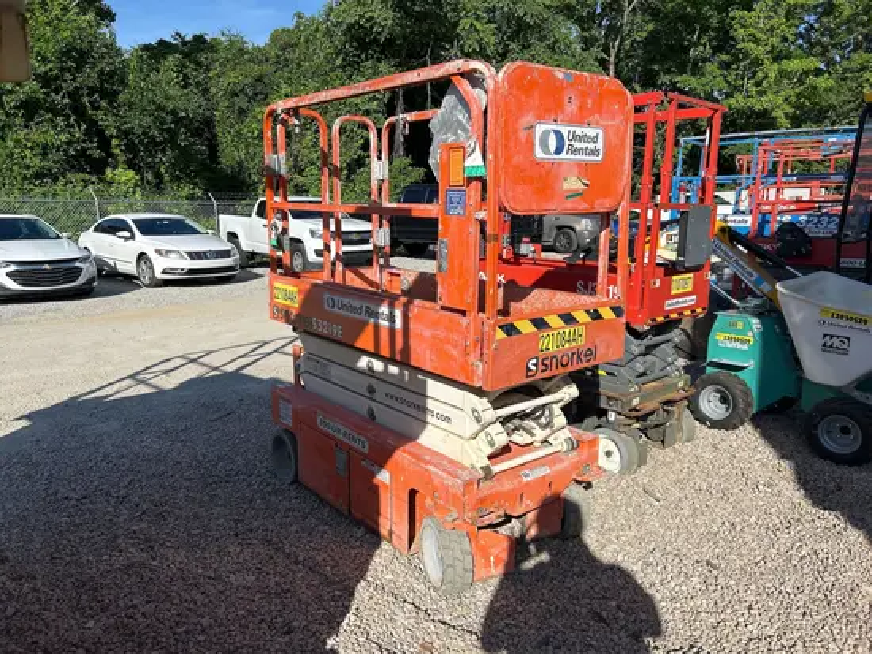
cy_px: 327
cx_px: 436
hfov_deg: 67.3
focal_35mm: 26
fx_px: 655
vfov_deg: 53.1
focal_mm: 5.7
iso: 50
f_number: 1.5
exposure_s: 1/4630
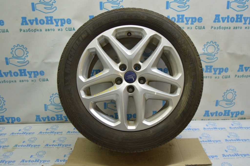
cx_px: 125
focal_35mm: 33
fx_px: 229
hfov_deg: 57.3
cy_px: 83
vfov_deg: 39.9
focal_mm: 22
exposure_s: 1/60
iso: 400
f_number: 3.8
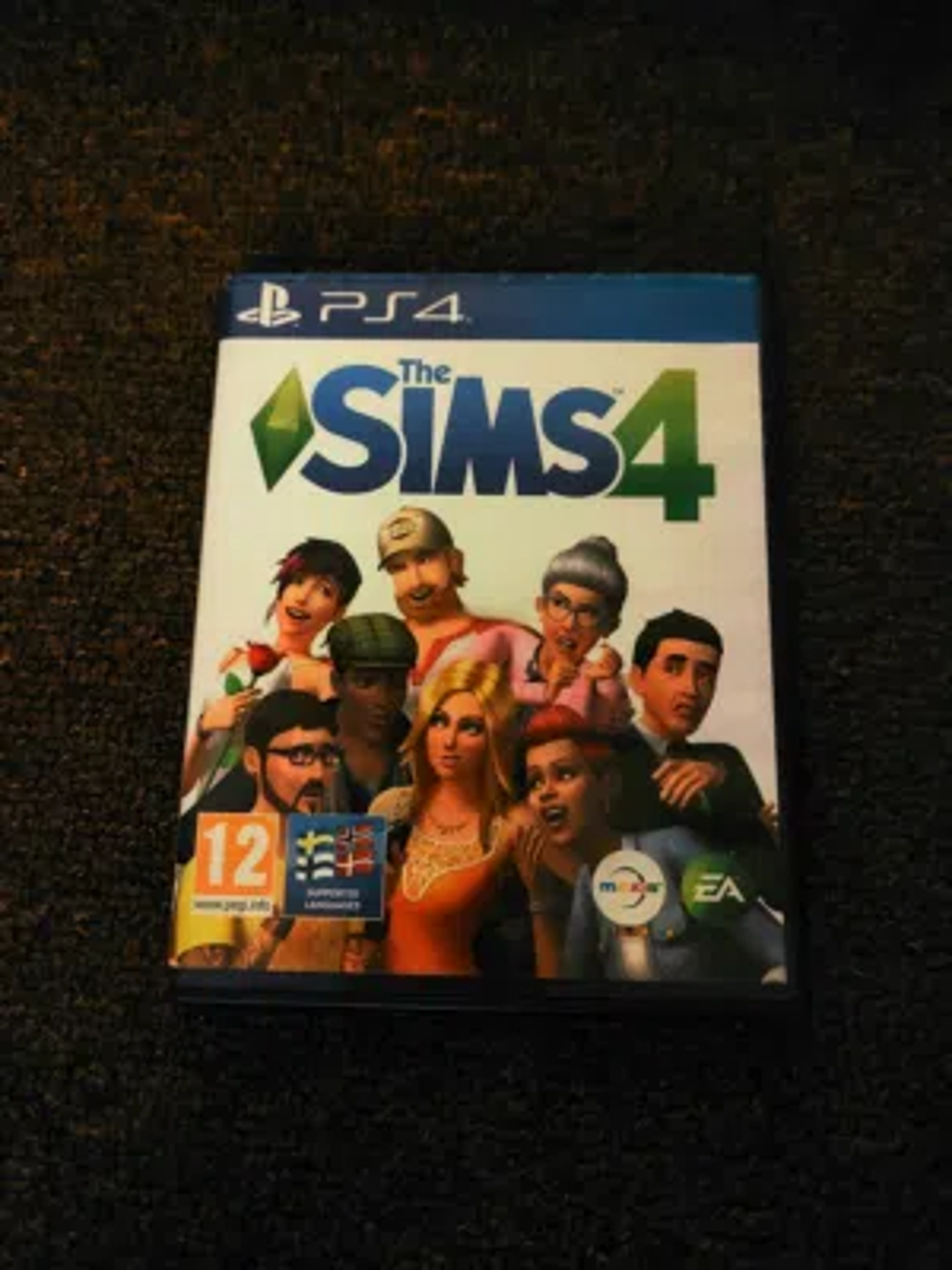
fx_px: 843
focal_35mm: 23
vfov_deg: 73.9
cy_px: 635
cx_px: 476
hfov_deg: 58.9
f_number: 1.8
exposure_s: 1/15
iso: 320
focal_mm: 5.06
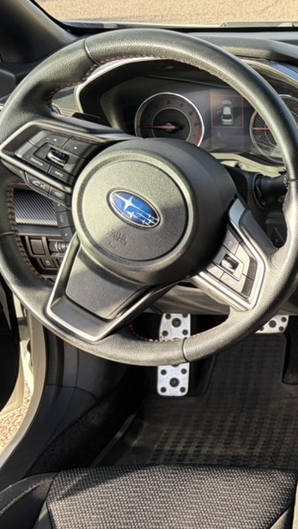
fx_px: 660
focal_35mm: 47
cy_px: 291
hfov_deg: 21.8
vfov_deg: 43.7
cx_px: 427
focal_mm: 5.96
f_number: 1.6
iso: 100
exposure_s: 1/206
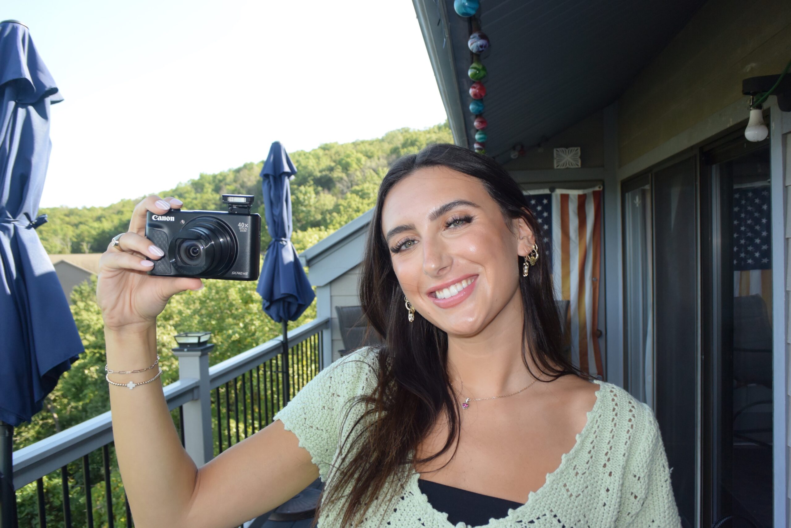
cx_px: 396
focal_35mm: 30
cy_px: 264
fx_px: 659
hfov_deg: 61.9
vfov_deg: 43.6
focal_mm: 11.4
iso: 200
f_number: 3.8
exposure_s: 1/250
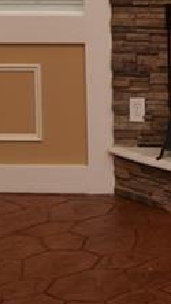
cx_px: 367
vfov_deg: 17.6
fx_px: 934
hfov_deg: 9.6
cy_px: -62
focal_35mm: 116
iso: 200
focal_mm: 24
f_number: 5
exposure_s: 1/60
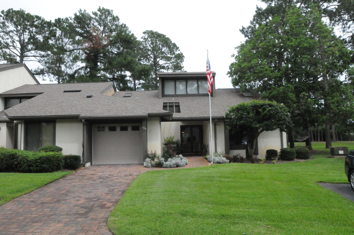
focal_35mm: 26
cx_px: 177
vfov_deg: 50.3
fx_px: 250
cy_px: 118
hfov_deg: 70.5
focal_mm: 17
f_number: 16
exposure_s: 1/1000
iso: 3200
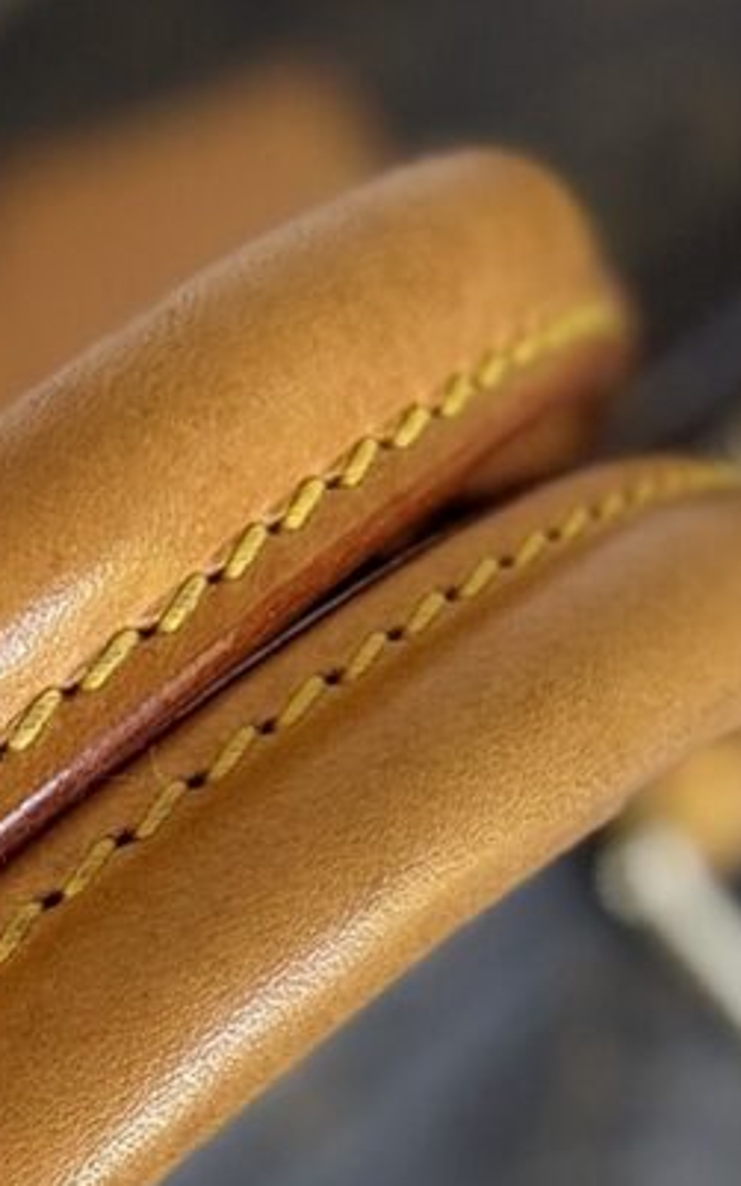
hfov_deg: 8.0
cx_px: -183
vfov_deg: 12.8
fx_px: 5238
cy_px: 1009
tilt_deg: -82.3
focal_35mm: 162
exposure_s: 1/107
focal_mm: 6.76
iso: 200
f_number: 1.78
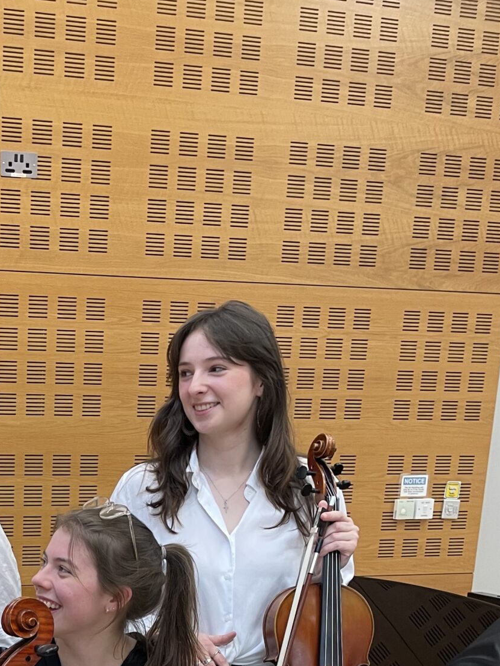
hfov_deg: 23.2
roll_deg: -0.3
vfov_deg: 29.0
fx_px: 1155
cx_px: -23
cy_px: 740
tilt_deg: -14.8
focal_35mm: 60
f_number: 1.6
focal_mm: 4.2
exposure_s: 1/50
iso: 80
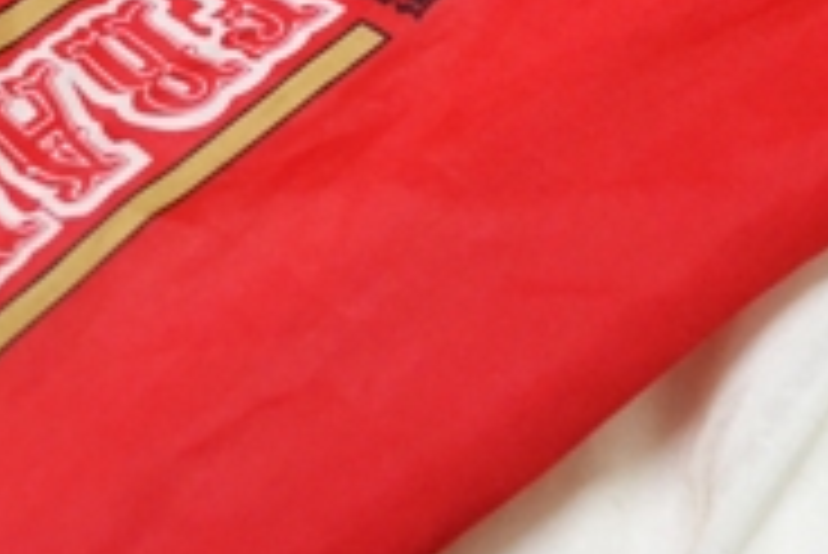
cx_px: 576
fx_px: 3153
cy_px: -239
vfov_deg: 9.8
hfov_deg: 14.9
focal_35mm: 137
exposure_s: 1/25
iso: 3200
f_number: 4.5
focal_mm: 28
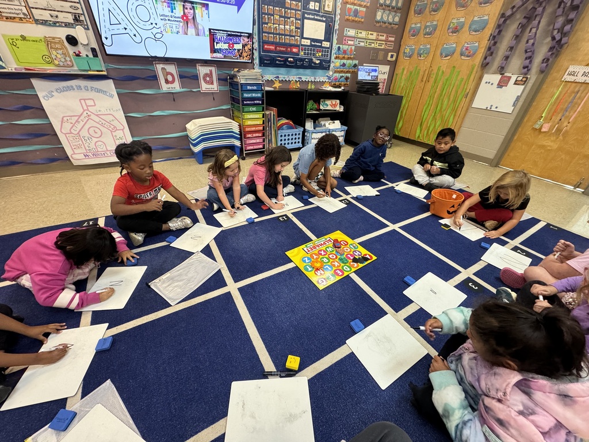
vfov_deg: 85.7
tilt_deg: -33.9
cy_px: 221
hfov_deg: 102.1
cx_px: 294
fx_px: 238
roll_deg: -3.9
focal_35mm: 14
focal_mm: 2.22
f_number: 2.2
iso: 200
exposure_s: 1/60
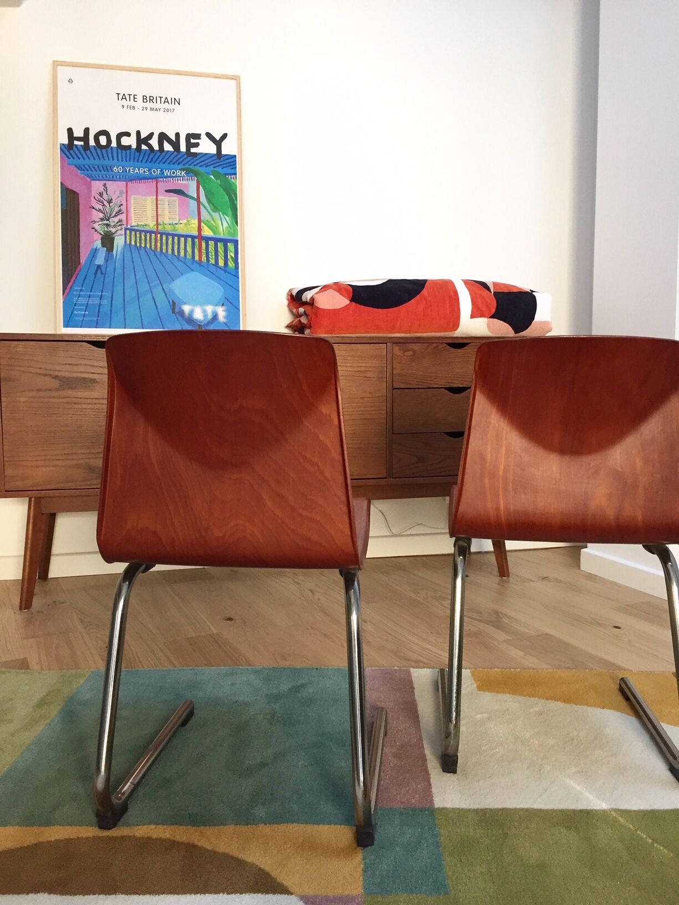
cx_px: 340
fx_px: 758
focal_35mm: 29
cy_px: 452
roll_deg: +1.1
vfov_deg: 61.7
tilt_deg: -6.1
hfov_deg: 48.2
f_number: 2.2
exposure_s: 1/33
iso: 125
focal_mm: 4.15
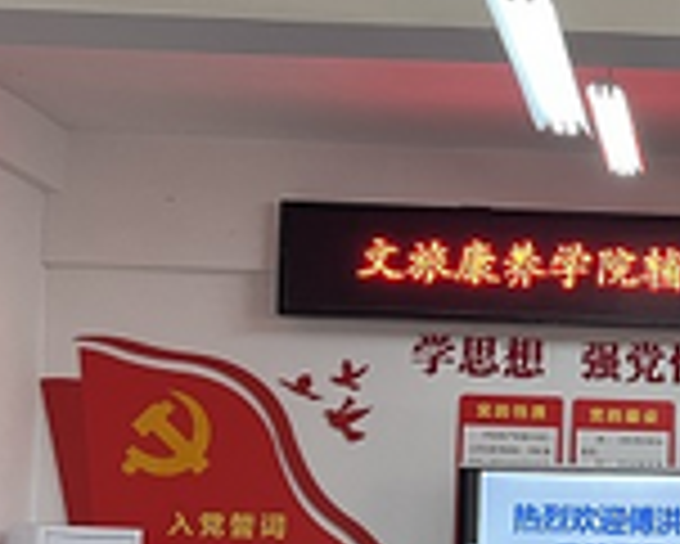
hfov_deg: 21.0
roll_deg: -0.9
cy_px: 479
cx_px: 838
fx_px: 1692
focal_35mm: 84
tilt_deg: +2.9
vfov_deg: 18.0
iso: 125
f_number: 1.6
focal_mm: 5.1
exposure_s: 1/91
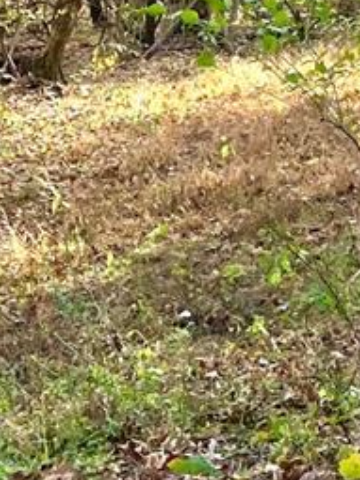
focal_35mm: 153
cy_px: -181
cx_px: 353
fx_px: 2123
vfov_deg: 12.4
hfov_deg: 9.6
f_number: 1.5
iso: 50
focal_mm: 5.7
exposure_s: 1/658
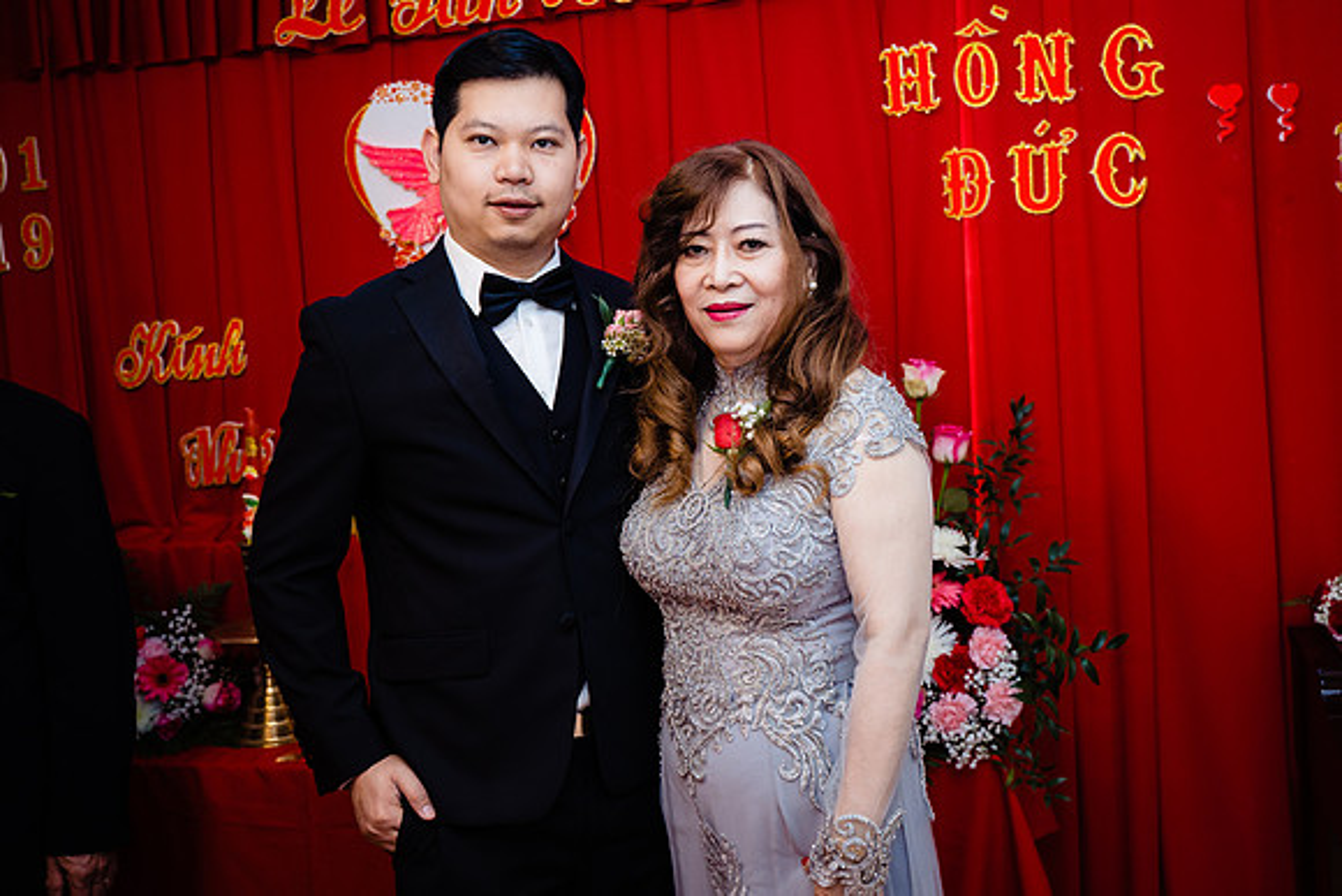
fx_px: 1431
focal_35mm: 38
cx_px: 757
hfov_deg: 50.1
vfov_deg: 34.8
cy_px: 448
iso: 1000
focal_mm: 34
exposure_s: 1/125
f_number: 4
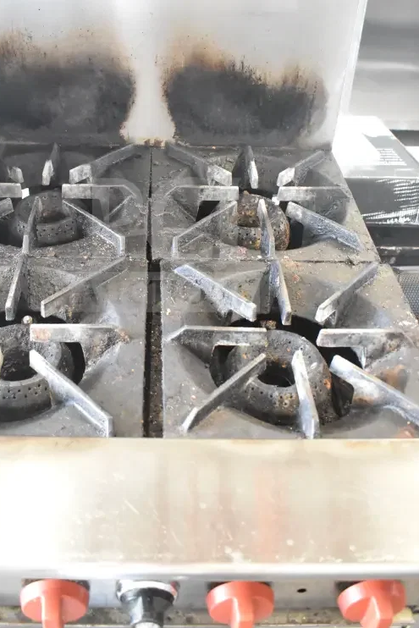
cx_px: 164
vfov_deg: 51.5
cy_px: 245
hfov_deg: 35.8
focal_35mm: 37
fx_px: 646
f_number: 4
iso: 6400
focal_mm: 20
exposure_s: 1/60
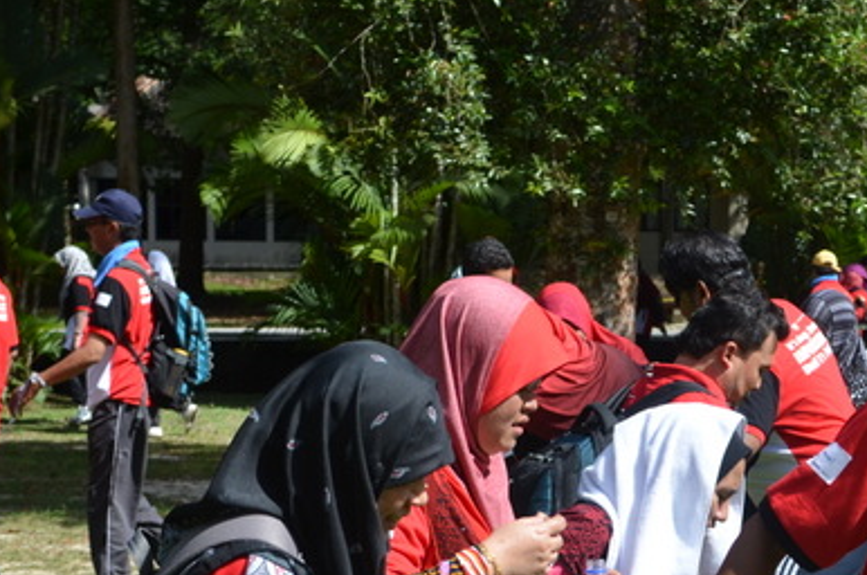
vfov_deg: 15.4
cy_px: 550
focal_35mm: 87
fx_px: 2092
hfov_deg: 23.1
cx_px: 676
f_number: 5
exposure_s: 1/1000
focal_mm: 28
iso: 250
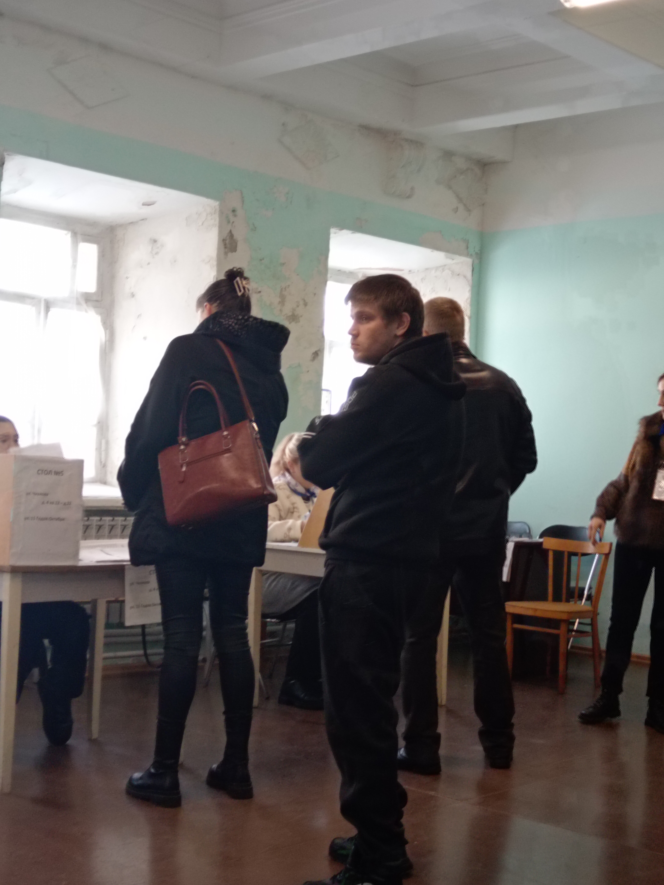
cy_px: 442
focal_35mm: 52
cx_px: 332
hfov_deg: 28.0
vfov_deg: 36.8
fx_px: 1330
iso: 588
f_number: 1.9
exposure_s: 1/50
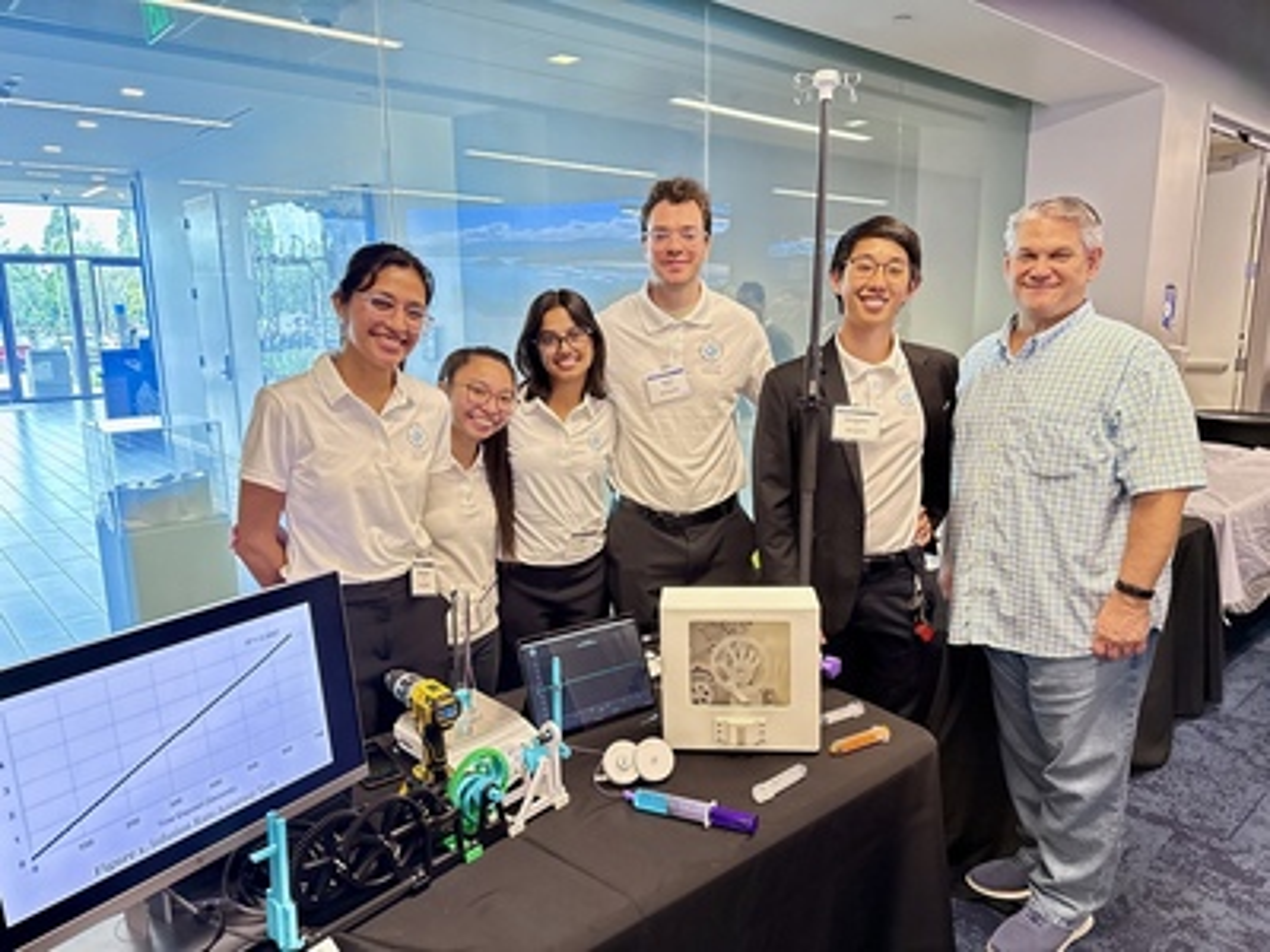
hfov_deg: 71.6
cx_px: 635
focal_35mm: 24
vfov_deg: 56.8
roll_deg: +0.7
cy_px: 476
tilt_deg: -10.9
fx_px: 881
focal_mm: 6.76
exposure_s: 1/60
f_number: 1.78
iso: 640
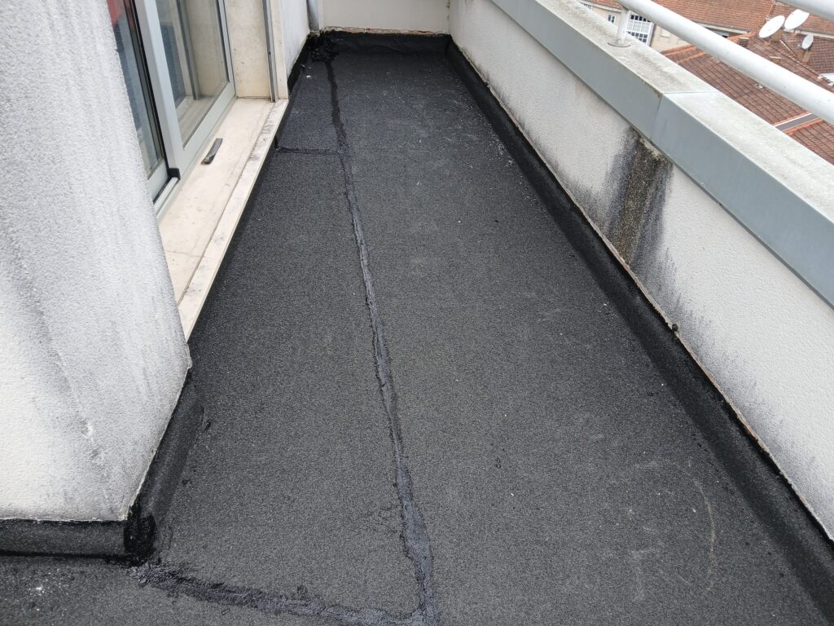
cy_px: 313
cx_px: 417
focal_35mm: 26
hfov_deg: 67.3
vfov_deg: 53.1
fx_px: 626
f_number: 1.8
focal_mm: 3.98
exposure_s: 1/100
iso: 32
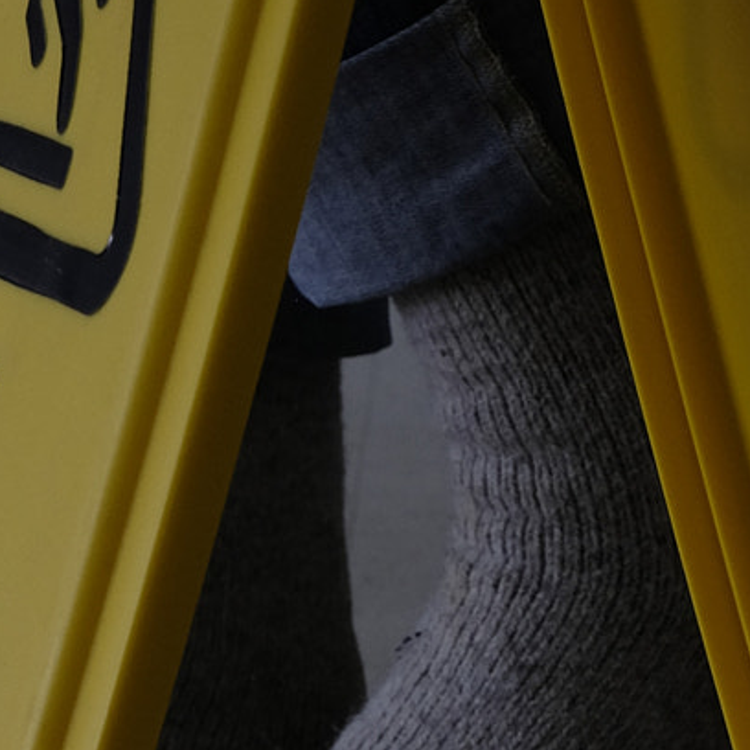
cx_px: 308
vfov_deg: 7.0
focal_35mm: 250
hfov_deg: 7.0
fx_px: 6128
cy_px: 430
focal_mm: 50
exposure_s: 1/60
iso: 640
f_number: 9
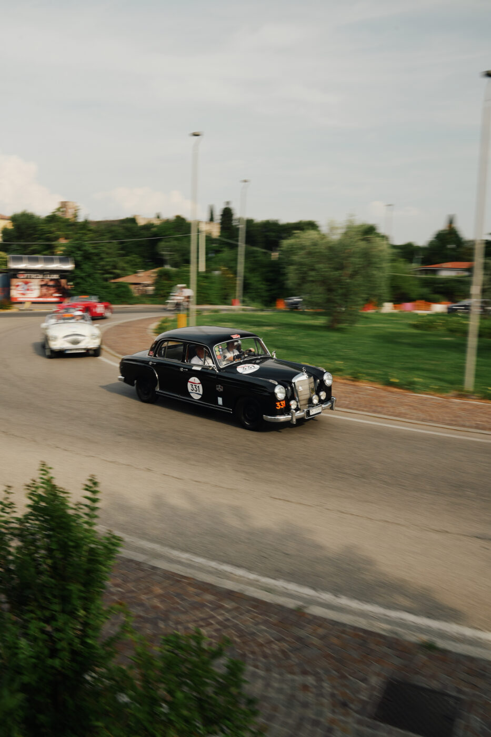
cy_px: 368
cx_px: 246
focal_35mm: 30
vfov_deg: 61.9
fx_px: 614
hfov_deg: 43.6
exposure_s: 1/50
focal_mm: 30
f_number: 13
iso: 100
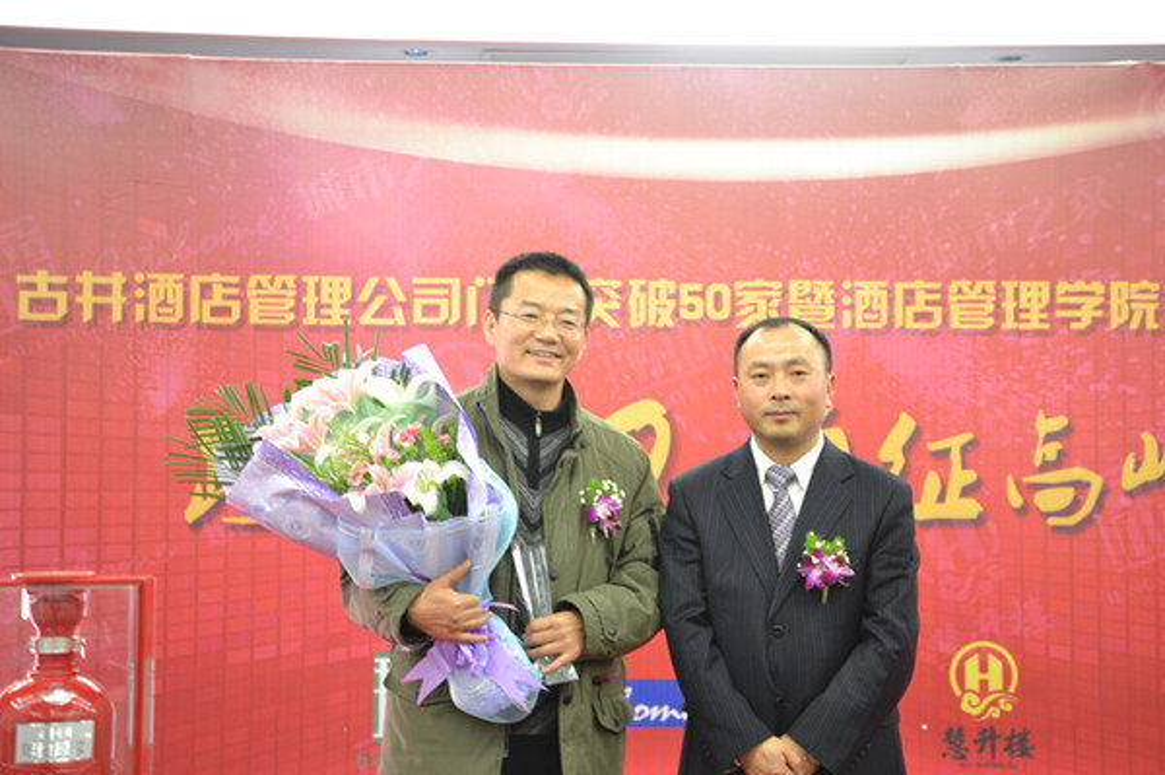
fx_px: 2328
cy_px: 388
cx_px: 582
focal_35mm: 72
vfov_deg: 18.9
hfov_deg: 28.1
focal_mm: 48
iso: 400
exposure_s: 1/6
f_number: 4.8
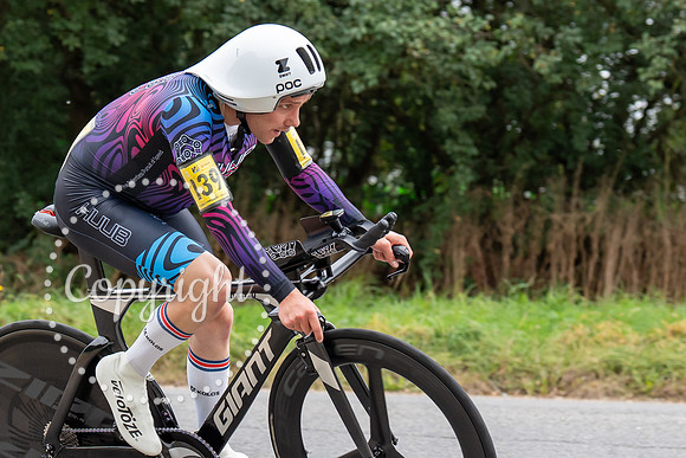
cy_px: 244
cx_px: 256
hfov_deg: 11.4
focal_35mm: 181
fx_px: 3446
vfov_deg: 7.6
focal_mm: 76
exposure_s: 1/1000
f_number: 4
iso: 640
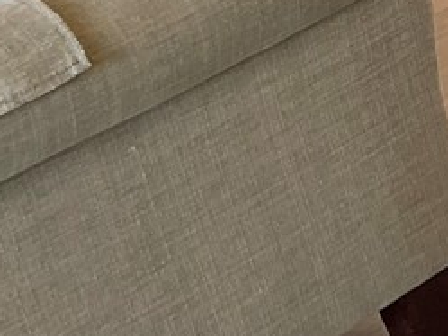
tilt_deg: -13.8
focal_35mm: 167
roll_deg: +8.7
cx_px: 1403
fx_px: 2162
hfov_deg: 9.1
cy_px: -456
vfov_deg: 8.2
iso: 64
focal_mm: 4.2
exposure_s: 1/60
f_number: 1.6
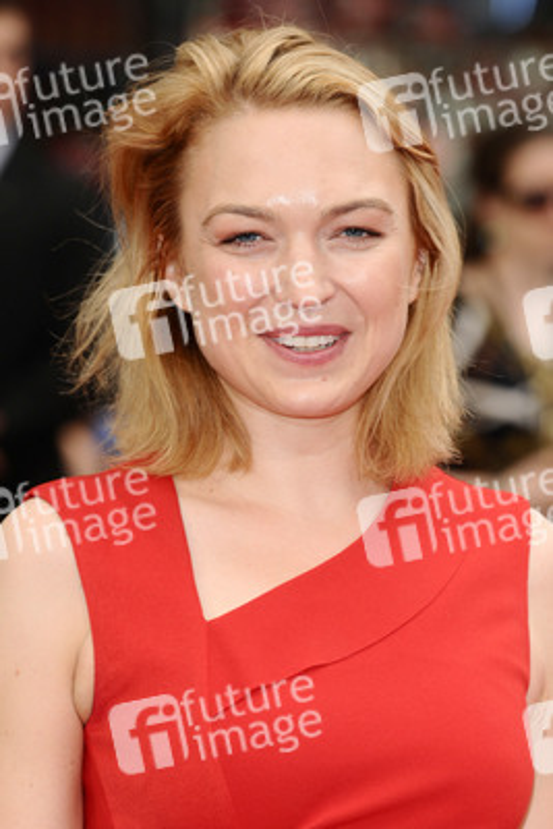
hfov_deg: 7.0
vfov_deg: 10.5
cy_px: 414
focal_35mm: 195
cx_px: 276
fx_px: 4489
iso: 200
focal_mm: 130
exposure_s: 1/200
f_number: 4.5
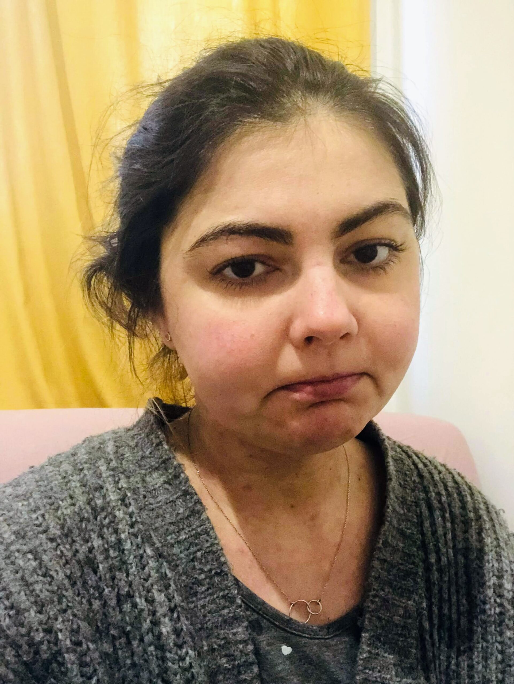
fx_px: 633
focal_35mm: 32
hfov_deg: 44.2
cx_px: 257
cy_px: 342
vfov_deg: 56.8
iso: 400
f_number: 2.2
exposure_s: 1/30
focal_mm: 2.87
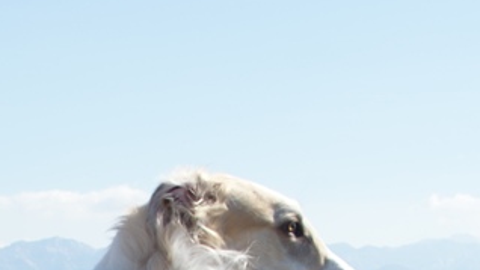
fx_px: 726
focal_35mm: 57
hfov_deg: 36.6
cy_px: 357
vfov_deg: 19.4
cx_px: 240
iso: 100
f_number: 7.1
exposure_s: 1/320
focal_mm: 24
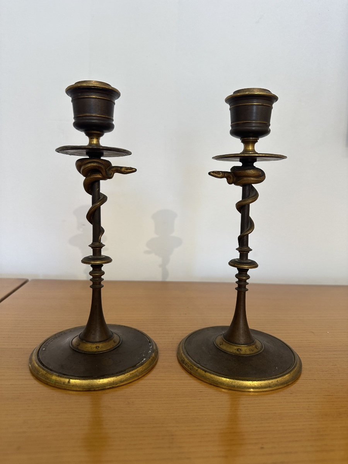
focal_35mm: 24
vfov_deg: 71.6
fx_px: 322
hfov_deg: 56.8
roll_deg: -1.8
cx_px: 174
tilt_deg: -7.4
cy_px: 232
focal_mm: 6.86
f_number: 1.78
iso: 125
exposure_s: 1/100
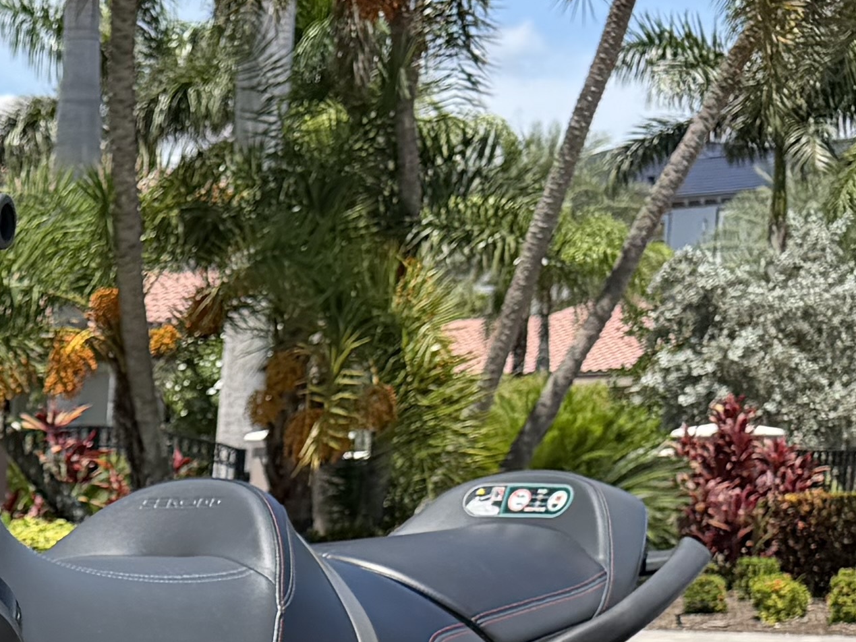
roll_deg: +0.8
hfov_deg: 16.5
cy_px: 1090
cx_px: -443
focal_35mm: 108
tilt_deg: -11.9
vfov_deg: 12.7
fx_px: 2671
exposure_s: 1/2370
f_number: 1.78
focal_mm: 6.76
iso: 80
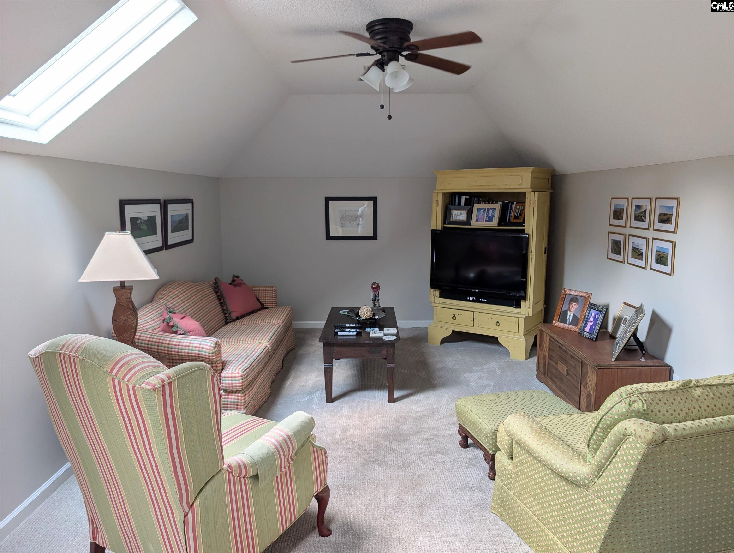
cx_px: 367
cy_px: 276
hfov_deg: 71.5
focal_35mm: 24
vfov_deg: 56.9
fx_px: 510
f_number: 1.68
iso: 33
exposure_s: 1/23.8
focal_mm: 6.9
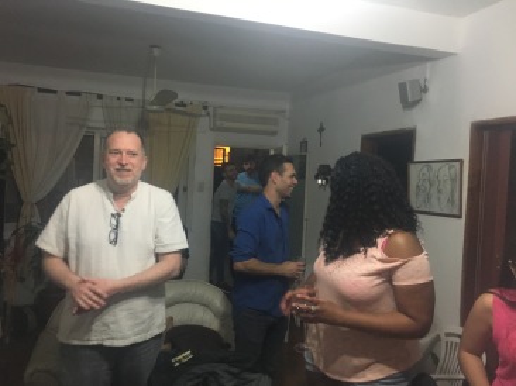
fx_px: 432
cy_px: 193
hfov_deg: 61.7
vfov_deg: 48.2
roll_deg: -3.5
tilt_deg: -1.2
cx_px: 258
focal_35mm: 29
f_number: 2.2
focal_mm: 4.15
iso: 200
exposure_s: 1/17
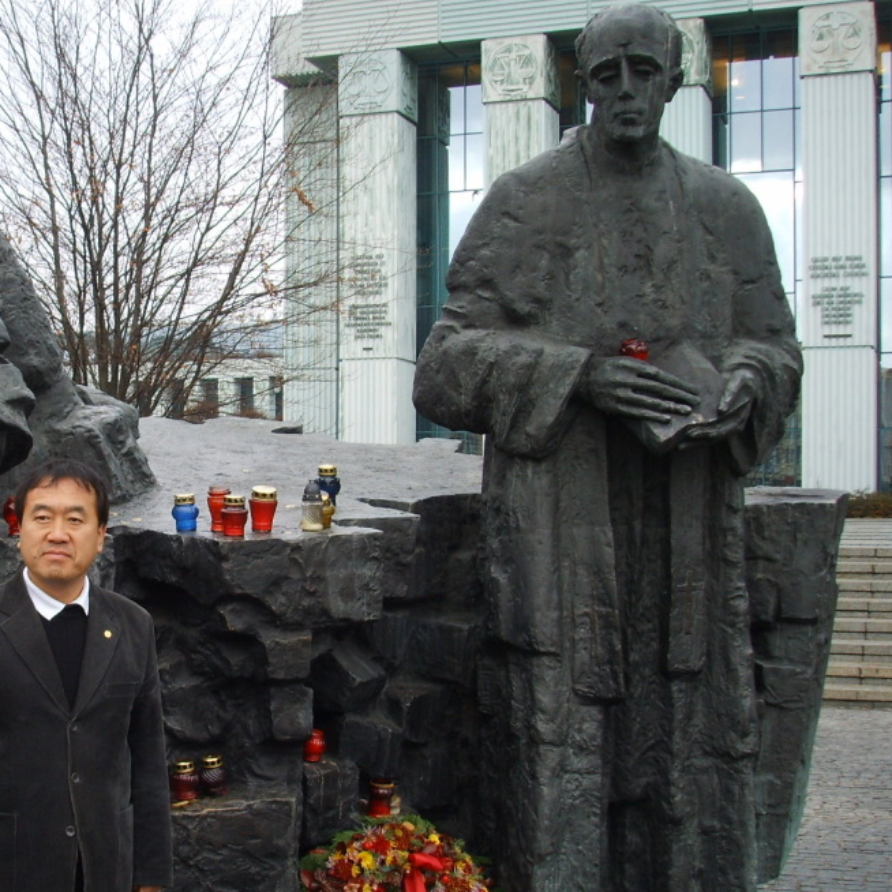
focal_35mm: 54
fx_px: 1574
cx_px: 207
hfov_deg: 31.0
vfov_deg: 31.6
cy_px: 516
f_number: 3.5
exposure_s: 1/60
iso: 63
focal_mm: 6.6
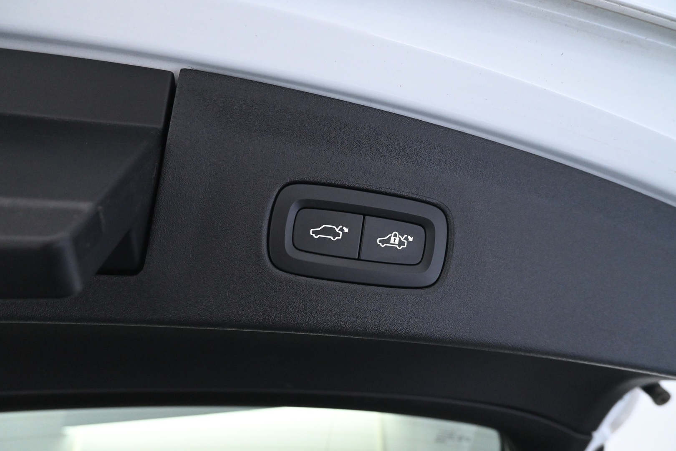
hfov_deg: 73.7
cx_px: 338
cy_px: 226
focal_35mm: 24
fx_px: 451
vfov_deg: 53.1
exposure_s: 1/100
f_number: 5
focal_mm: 16
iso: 4000
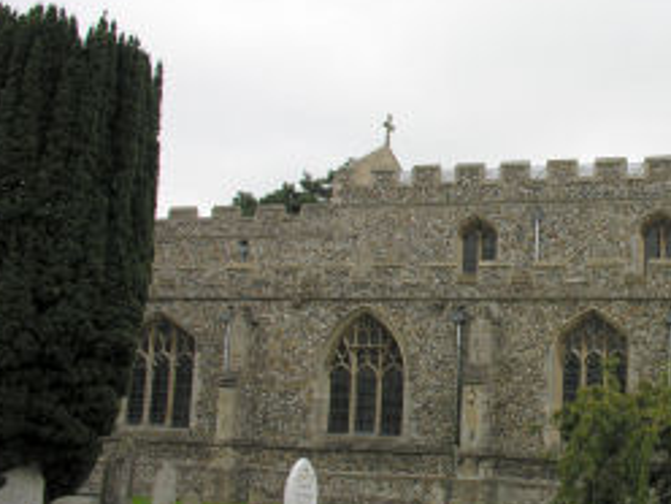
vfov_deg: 22.6
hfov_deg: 28.7
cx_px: 603
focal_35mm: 65
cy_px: 232
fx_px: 1260
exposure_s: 1/165
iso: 50
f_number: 5
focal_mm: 8.9
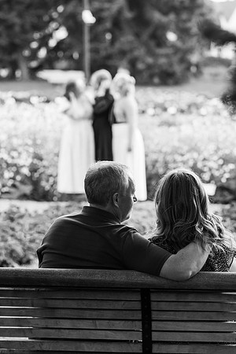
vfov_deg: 13.5
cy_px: 177
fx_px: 1495
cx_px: 118
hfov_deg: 9.0
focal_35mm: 152
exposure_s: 1/200
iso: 2500
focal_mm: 152
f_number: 5.6
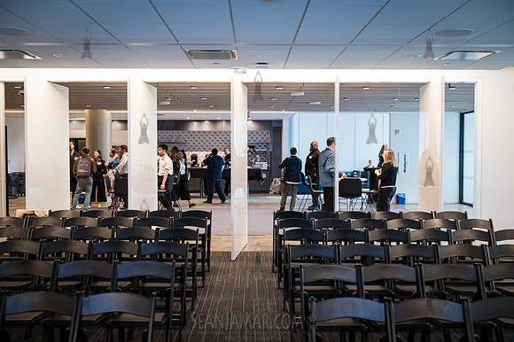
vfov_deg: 37.7
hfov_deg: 54.3
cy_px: 171
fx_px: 501
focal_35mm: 35
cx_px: 257
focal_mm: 35
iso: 5000
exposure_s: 1/200
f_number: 3.5
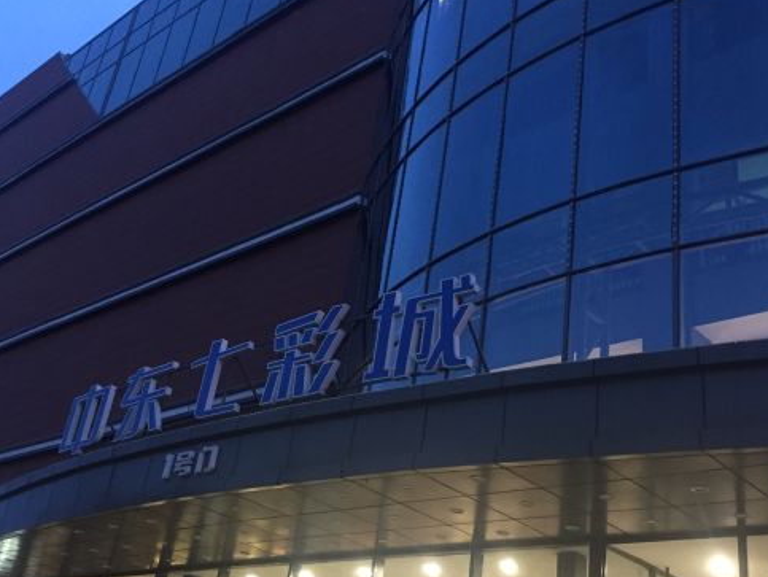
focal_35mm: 42
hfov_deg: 44.8
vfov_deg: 34.4
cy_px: 298
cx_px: 375
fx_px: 933
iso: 250
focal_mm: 4.15
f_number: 2.2
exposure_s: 1/17
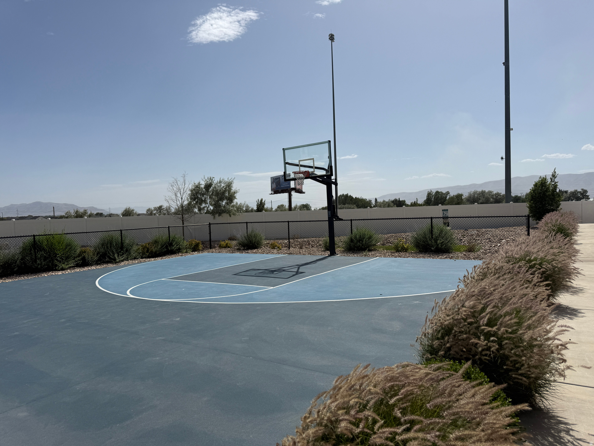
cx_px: 297
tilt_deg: -4.8
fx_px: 412
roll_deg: +0.4
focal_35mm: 24
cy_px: 223
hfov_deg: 71.6
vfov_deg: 56.8
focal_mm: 6.76
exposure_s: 1/11905
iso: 80
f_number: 1.78
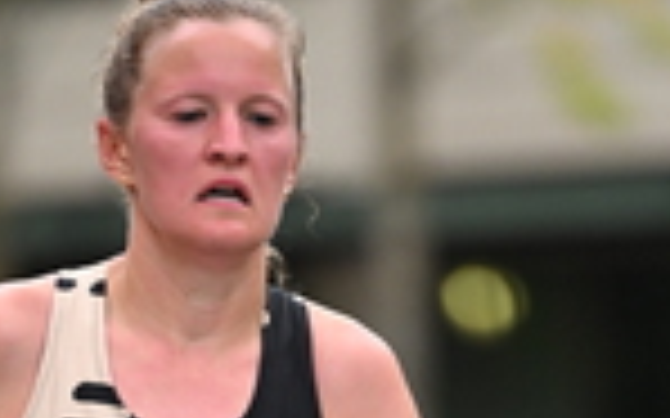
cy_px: 912
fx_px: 13781
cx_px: 196
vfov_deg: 1.7
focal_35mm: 755
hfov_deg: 2.8
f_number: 2.8
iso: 1600
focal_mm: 200
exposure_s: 1/1250
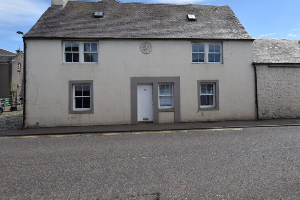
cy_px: 87
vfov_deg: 61.7
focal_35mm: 20
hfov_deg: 83.8
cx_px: 161
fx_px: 167
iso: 200
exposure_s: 1/320
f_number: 9
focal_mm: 10
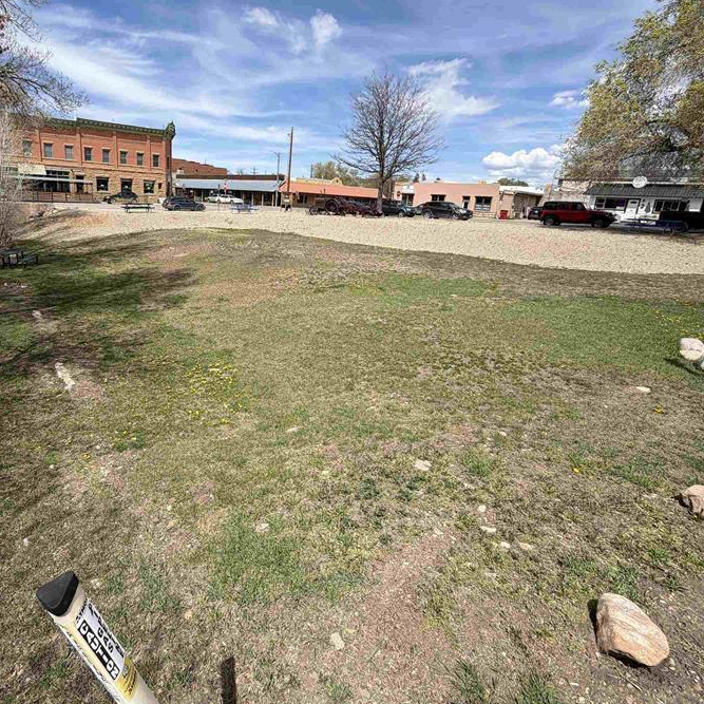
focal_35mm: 19
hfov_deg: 76.6
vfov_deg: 77.4
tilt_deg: -14.5
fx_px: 437
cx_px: 275
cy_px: 312
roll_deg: -4.2
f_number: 2.2
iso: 25
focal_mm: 2.22
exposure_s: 1/1001
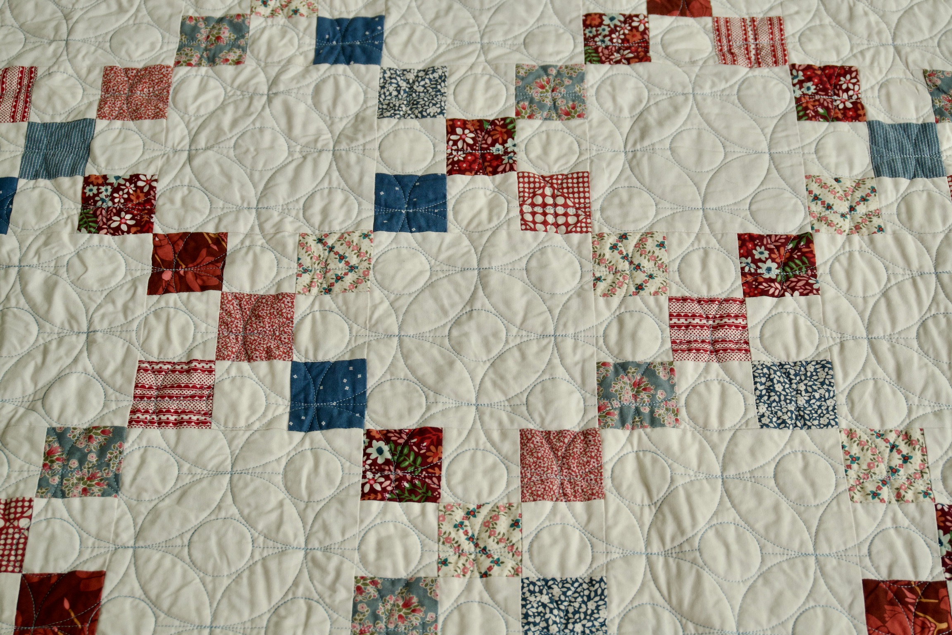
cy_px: 318
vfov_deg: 23.8
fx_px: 1507
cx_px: 476
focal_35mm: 57
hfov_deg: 35.1
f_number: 6.3
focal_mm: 38
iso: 400
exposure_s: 1/80
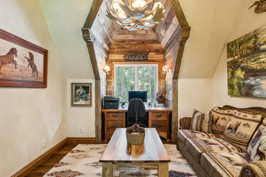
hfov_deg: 82.6
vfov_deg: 60.7
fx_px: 151
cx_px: 136
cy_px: 88
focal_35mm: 20
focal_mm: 16.4
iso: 100
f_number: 13
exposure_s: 5
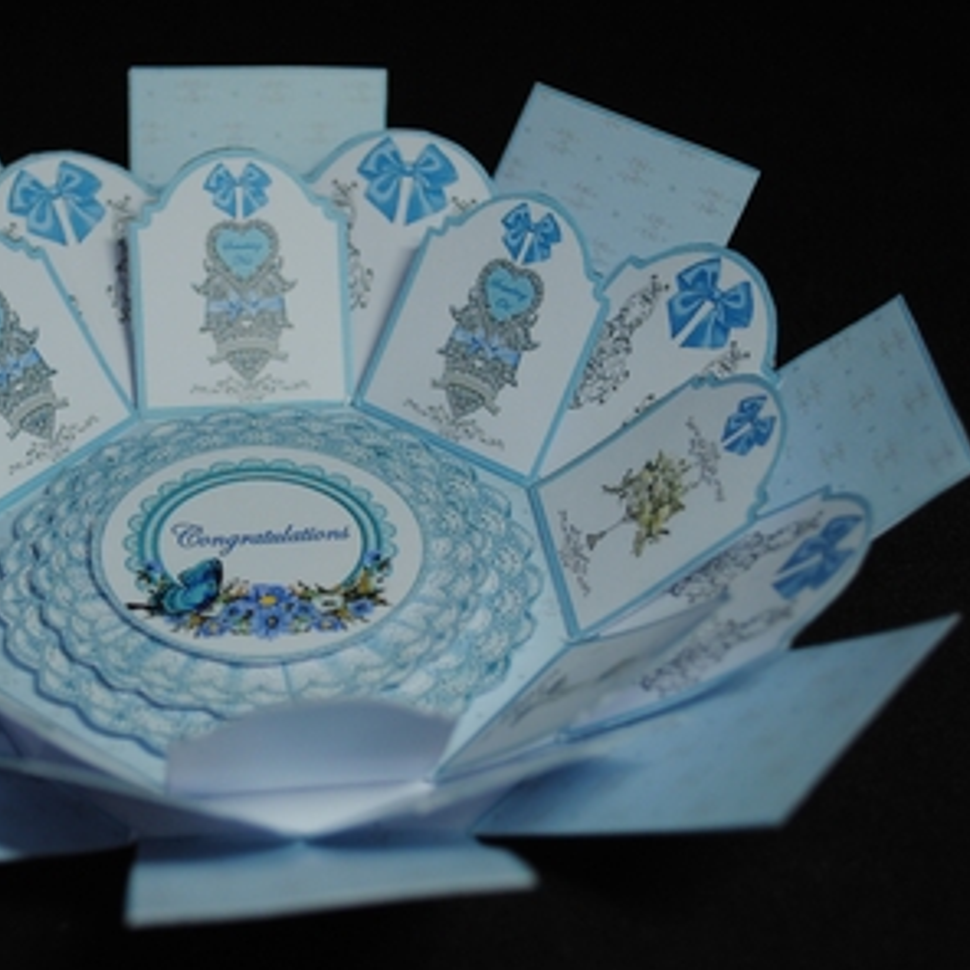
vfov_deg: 26.1
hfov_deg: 25.9
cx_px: 272
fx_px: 2092
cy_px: 488
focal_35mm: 66
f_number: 5
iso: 200
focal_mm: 34
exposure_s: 1/40
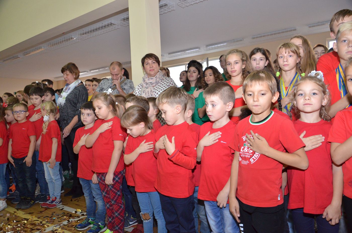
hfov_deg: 67.5
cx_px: 176
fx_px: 263
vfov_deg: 47.7
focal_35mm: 27
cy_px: 116
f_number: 3.5
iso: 1000
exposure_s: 1/200
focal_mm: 18
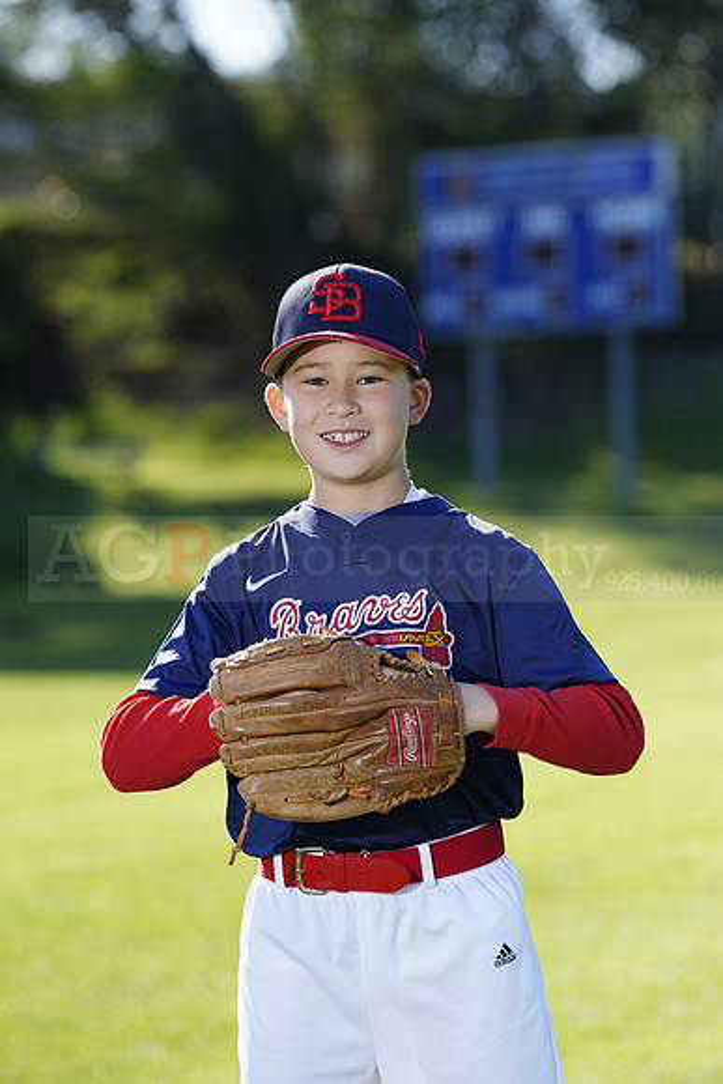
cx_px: 362
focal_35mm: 173
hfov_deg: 7.9
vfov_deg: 11.9
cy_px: 542
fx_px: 5208
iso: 100
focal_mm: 173
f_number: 5
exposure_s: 1/250
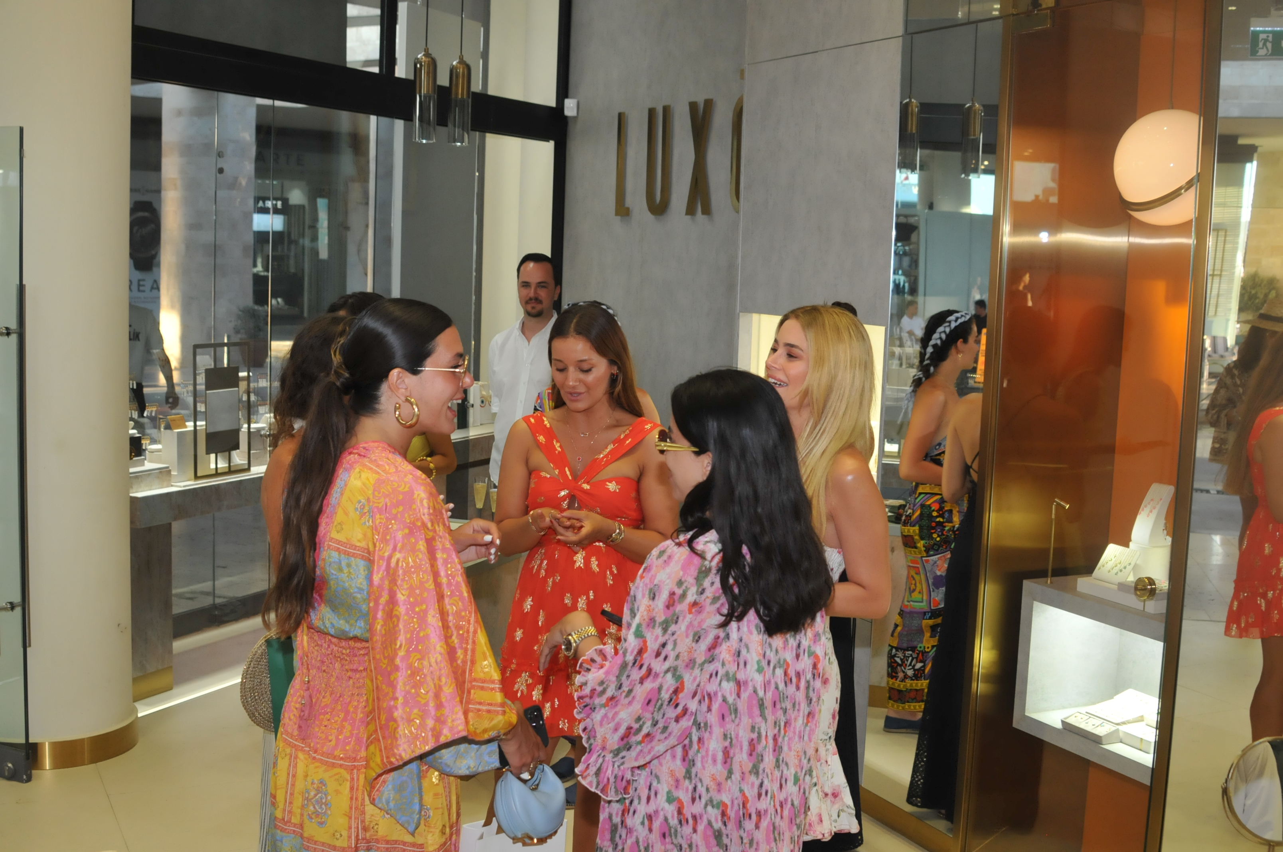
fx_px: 1495
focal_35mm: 42
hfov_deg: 46.4
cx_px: 642
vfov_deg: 31.8
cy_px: 426
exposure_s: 1/250
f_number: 4.5
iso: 800
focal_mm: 28
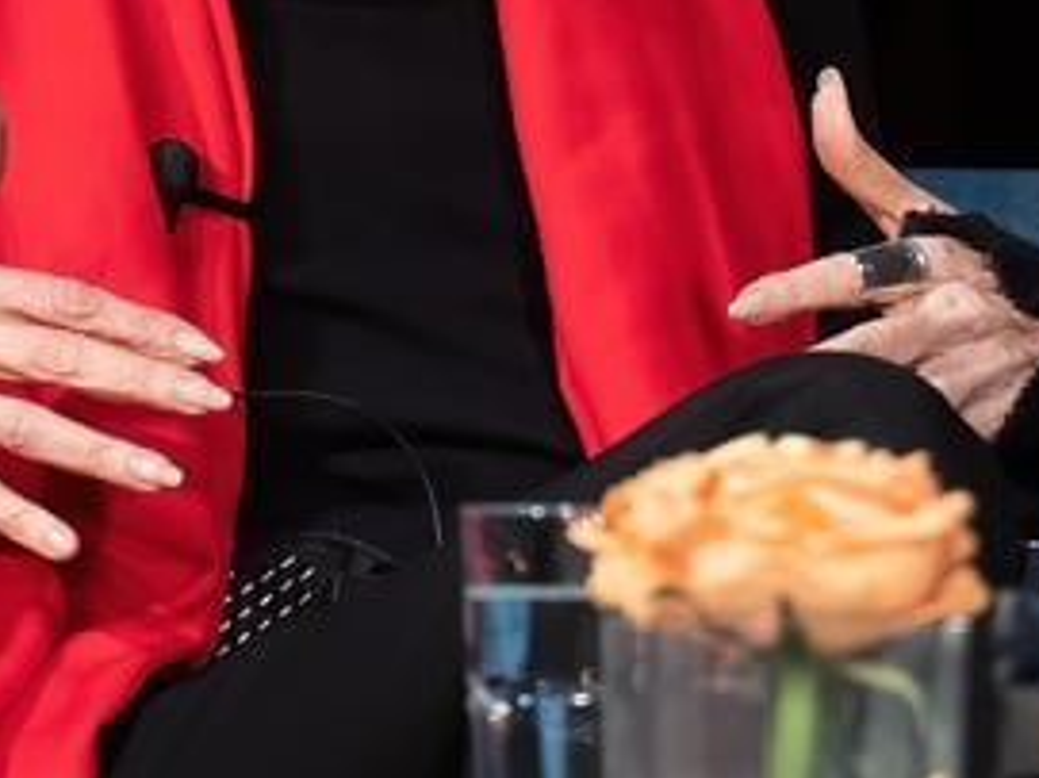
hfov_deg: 1.6
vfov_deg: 1.2
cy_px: 29
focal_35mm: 1268
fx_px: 38042
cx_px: 544
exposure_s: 1/200
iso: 5000
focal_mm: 280
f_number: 4
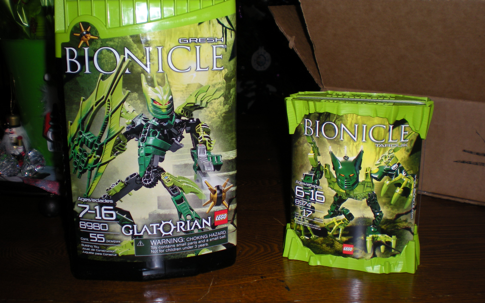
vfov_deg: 31.2
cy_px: 149
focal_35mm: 41
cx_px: 241
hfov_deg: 48.2
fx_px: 542
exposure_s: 1/60
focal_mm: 6.3
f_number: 3.1
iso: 64
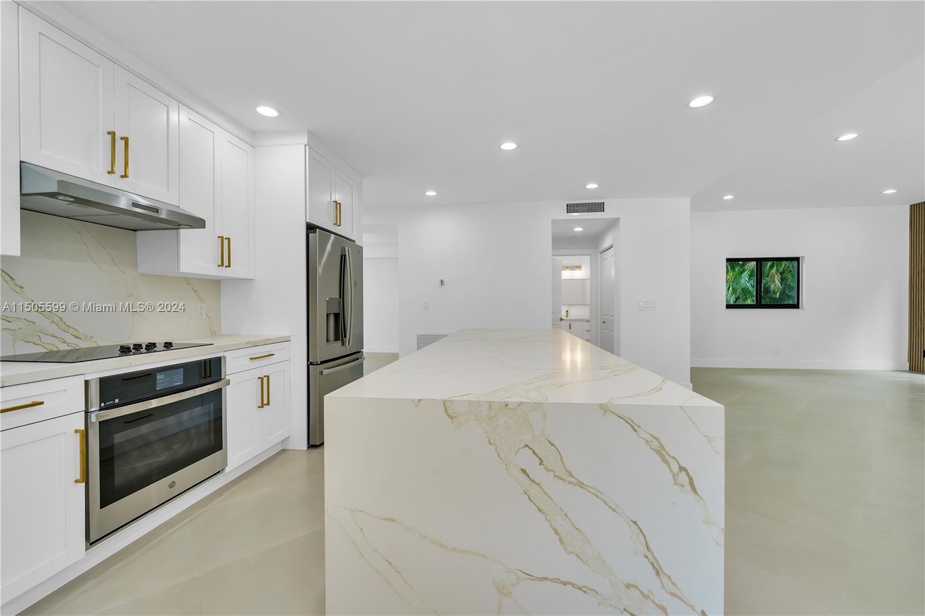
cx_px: 462
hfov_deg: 104.3
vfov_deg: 81.2
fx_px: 360
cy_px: 308
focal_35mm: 14
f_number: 8
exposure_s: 1/20
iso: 400
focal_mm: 14
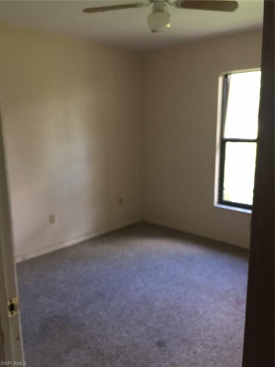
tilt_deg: -10.1
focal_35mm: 29
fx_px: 307
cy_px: 184
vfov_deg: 61.7
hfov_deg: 48.2
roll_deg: +0.3
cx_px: 138
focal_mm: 4.15
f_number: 2.2
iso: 32
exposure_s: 1/15
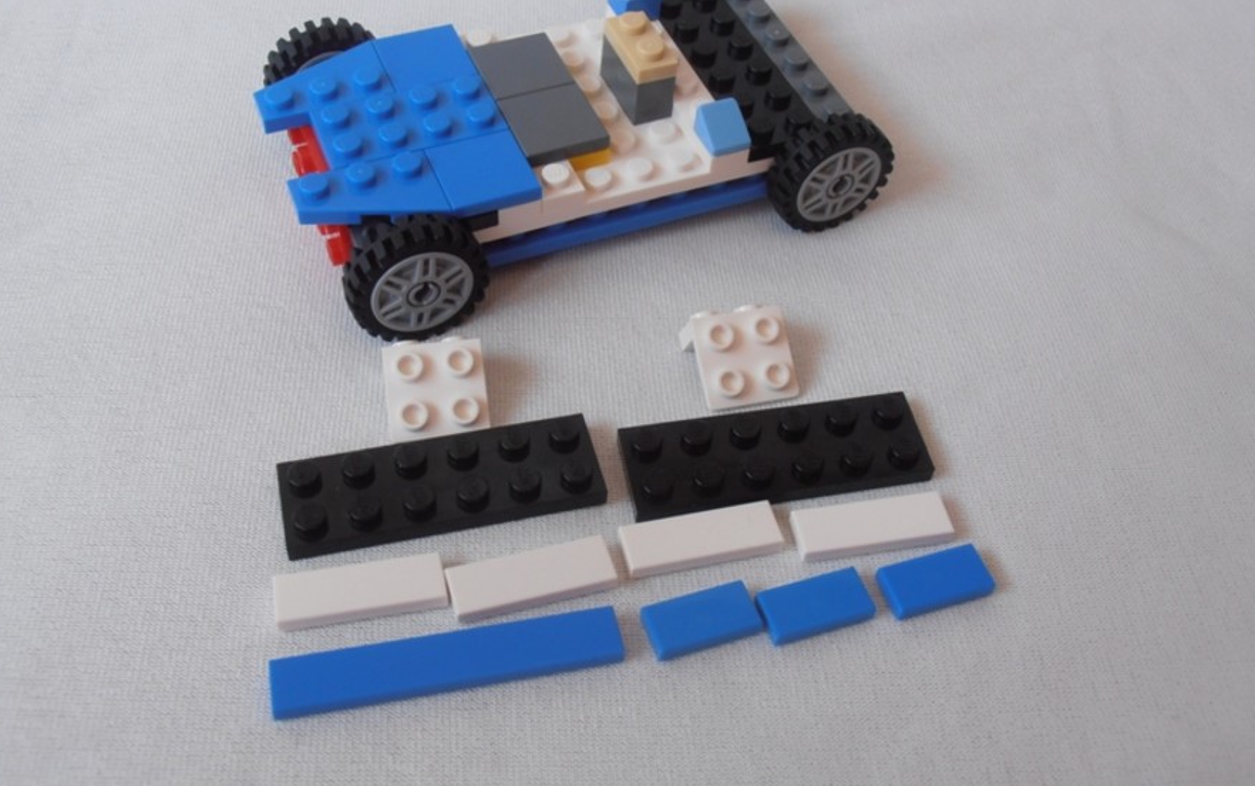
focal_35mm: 40
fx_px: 1369
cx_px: 620
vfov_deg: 32.0
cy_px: 388
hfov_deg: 49.3
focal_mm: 6.61
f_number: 3.9
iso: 80
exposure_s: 1/40
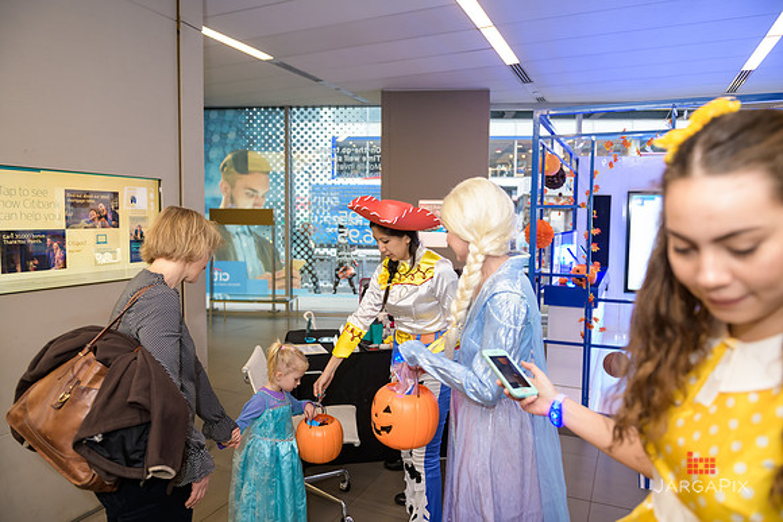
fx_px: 522
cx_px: 392
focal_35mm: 24
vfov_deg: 53.2
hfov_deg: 73.7
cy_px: 261
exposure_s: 1/125
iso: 800
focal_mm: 24
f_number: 3.2
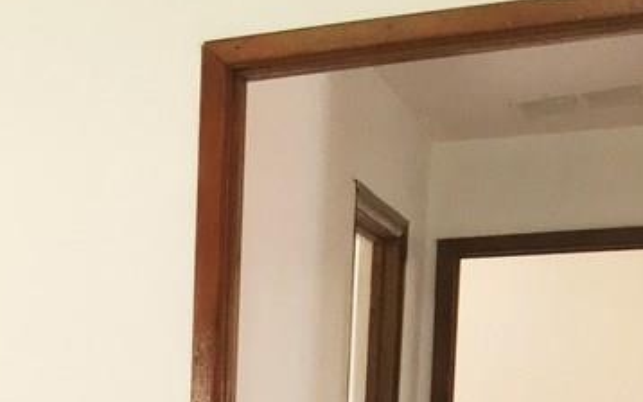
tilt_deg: -6.7
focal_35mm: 88
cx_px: -259
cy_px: 610
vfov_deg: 13.9
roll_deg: +0.1
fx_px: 1543
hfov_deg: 20.8
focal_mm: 4.15
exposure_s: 1/30
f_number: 2.2
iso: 64
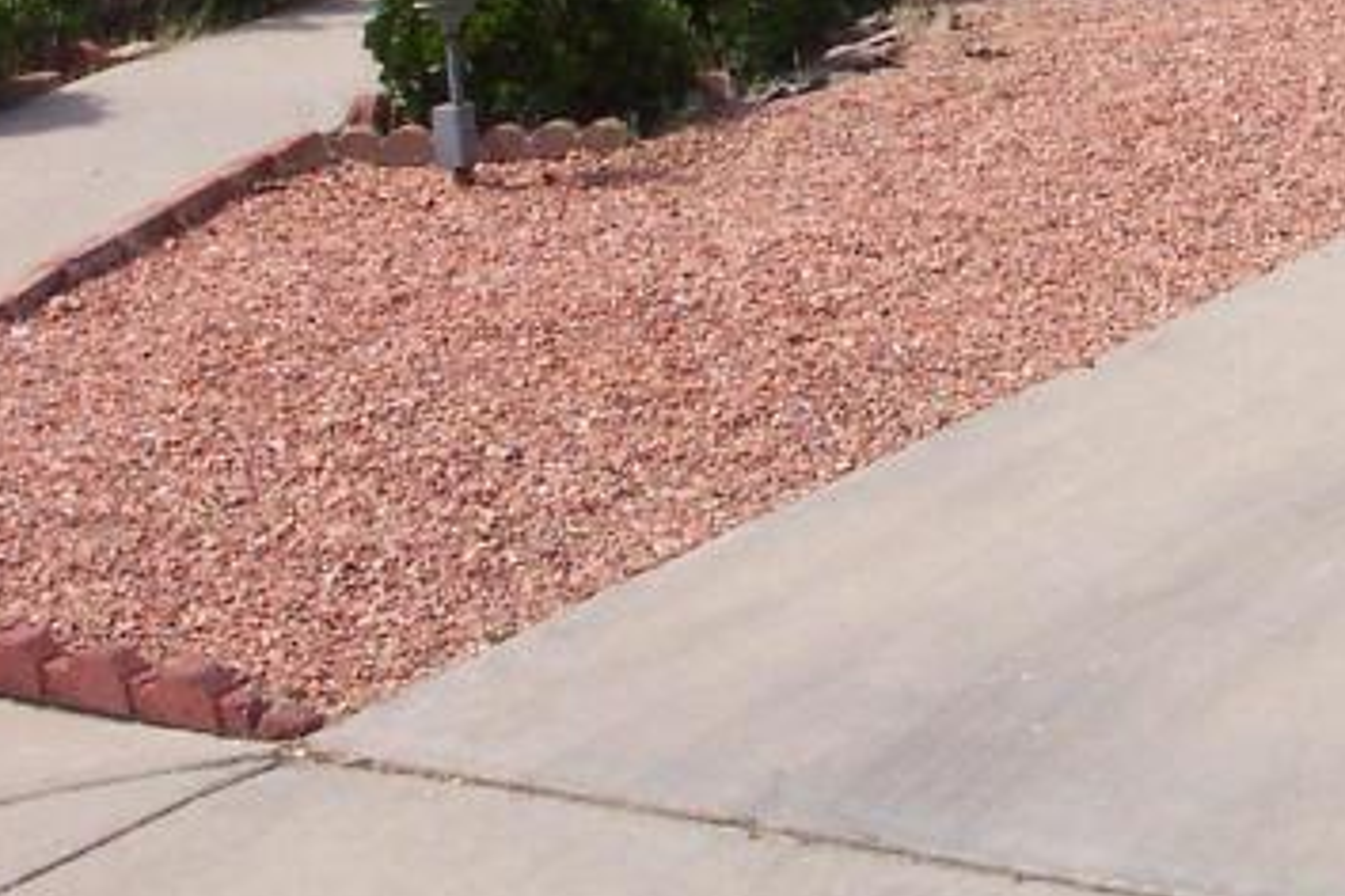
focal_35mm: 114
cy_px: -167
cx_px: 1356
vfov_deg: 11.8
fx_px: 4259
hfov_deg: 17.5
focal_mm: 7.5
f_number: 9.5
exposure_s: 1/250
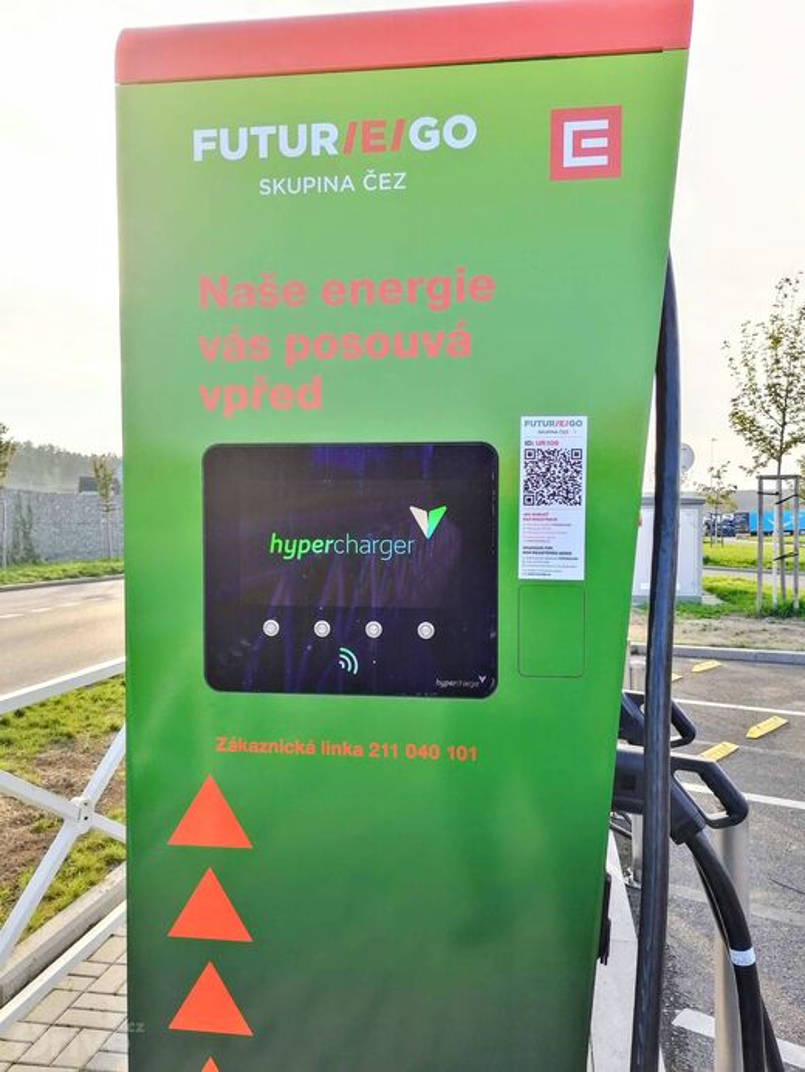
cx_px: 402
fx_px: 930
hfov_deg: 46.8
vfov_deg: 60.0
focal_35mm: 30
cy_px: 536
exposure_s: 1/288
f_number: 1.8
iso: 50
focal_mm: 5.3
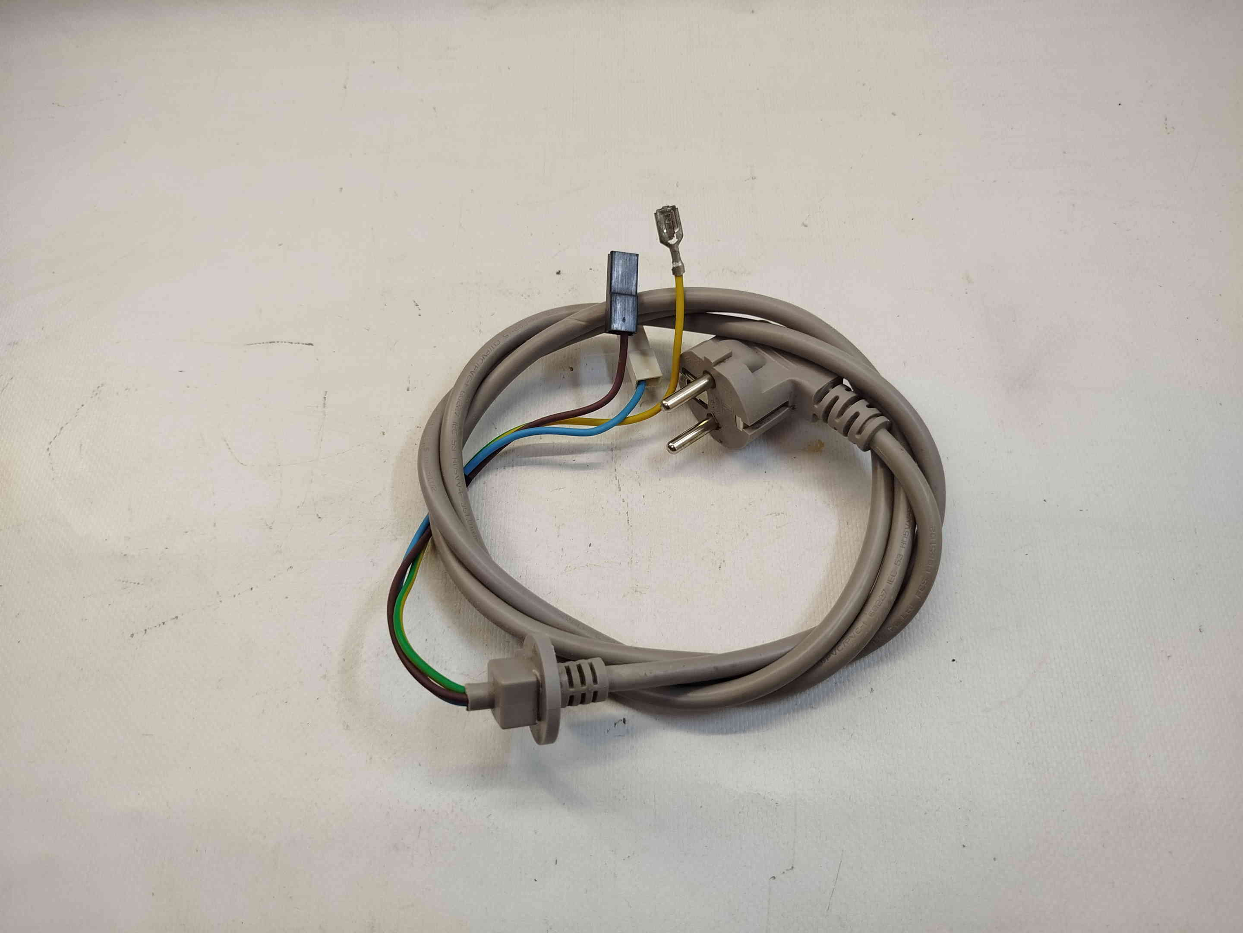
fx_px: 862
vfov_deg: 56.8
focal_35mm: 24
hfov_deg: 71.6
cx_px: 622
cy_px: 466
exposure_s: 1/50
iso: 100
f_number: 1.7
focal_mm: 5.31
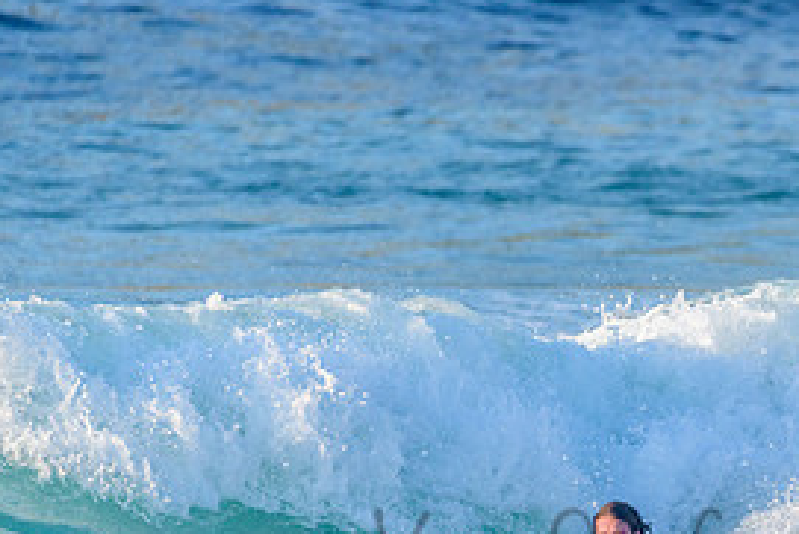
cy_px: 530
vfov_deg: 1.3
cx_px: 678
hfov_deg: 1.9
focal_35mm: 1070
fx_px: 23760
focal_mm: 500
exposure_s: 1/2000
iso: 560
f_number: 5.6
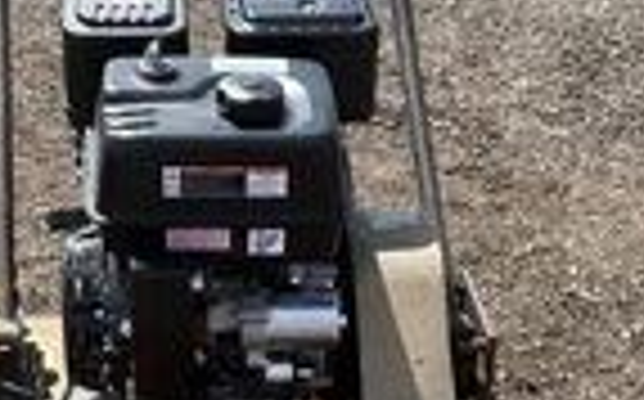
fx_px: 1508
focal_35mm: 86
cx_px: 315
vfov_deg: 14.9
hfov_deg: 24.1
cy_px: 382
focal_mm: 3
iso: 25
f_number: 1.8
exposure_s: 1/1035
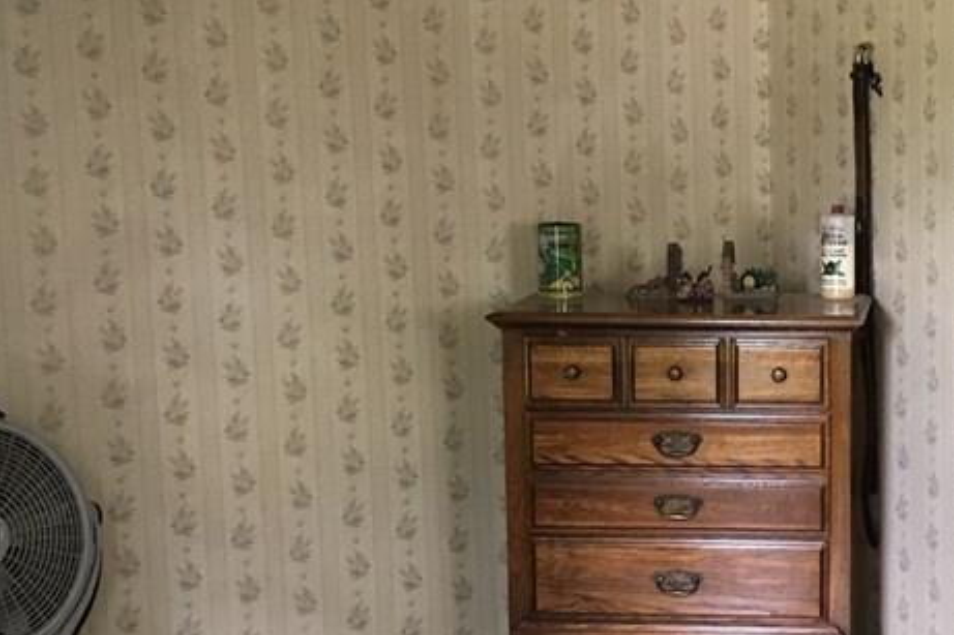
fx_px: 1775
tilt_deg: -6.1
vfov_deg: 20.3
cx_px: 853
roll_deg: +1.8
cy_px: 379
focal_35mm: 67
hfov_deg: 28.9
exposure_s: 1/24
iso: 200
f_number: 2.2
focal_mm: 4.15
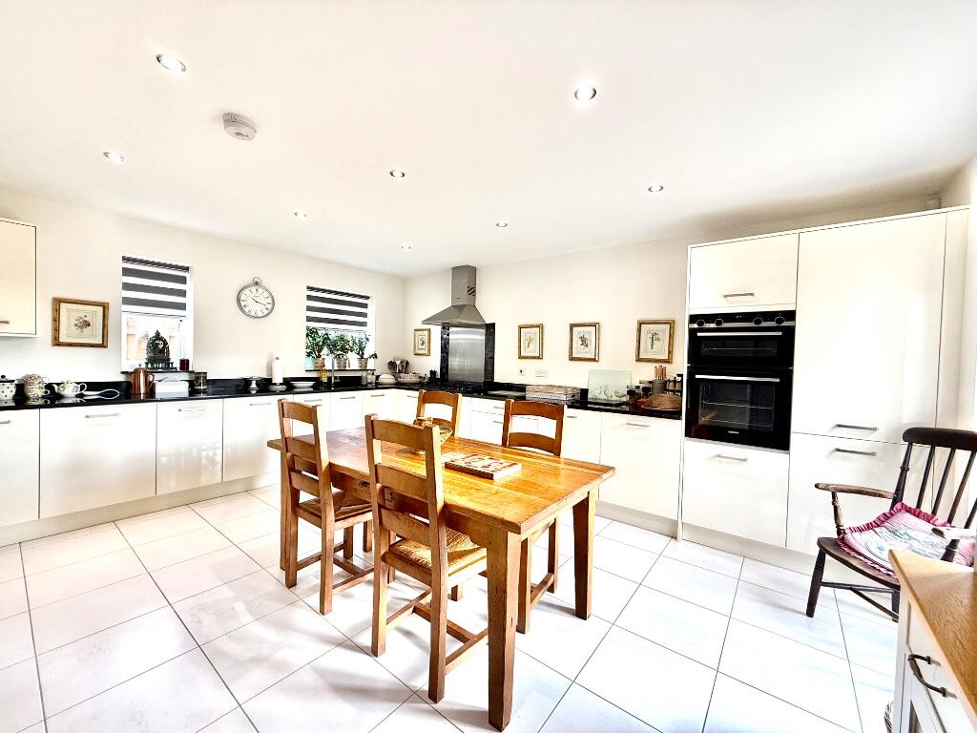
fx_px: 395
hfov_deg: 102.1
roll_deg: -1.2
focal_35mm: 14
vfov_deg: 85.7
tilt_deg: -0.2
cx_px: 488
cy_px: 366
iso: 125
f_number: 2.2
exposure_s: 1/99
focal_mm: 2.22
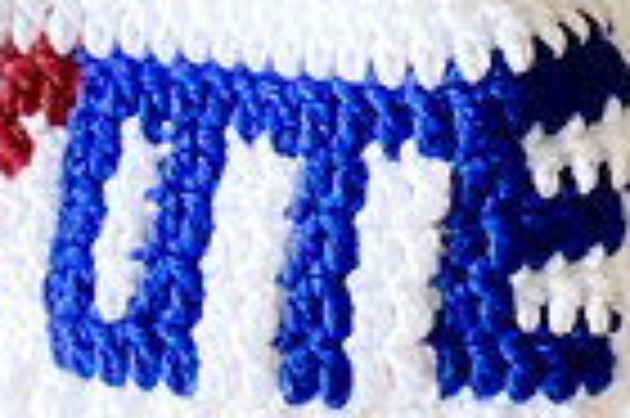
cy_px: -180
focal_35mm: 143
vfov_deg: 9.3
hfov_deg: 14.3
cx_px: 220
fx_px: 2500
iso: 400
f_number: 2.2
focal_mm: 2.71
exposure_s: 1/60
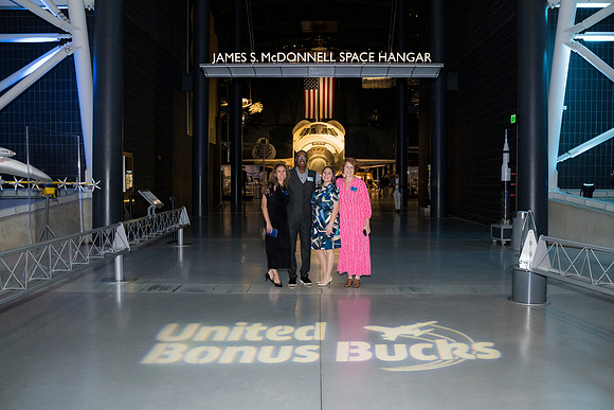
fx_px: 537
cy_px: 205
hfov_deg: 59.5
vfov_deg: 41.7
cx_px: 307
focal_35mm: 32
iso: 3200
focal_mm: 31.5
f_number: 4
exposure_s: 1/160
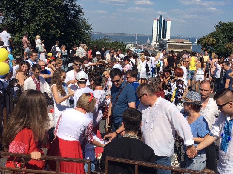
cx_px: 143
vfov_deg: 34.2
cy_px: 77
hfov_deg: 44.5
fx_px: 282
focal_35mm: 42
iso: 32
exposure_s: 1/2387
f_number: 2.4
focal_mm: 3.3
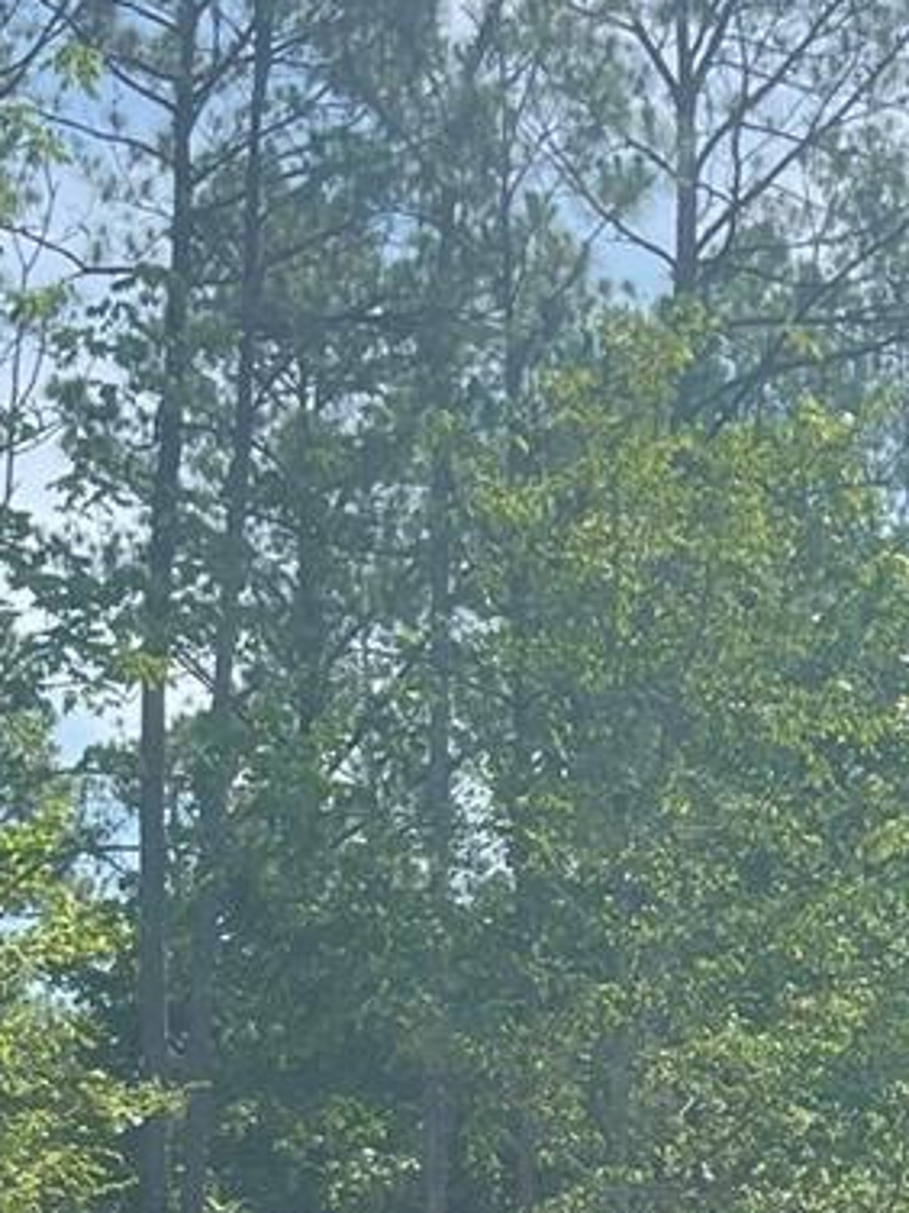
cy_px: 1881
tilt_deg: +0.1
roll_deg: +0.9
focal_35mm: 102
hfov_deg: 14.3
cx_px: 912
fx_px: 3571
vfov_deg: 17.2
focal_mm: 5.1
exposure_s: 1/2488
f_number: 1.6
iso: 32
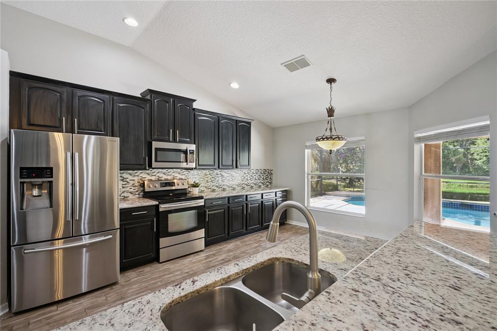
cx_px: 248
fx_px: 221
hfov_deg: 96.7
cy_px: 166
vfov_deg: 73.8
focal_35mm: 16
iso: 1600
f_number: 6.3
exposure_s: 1/80
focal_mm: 16
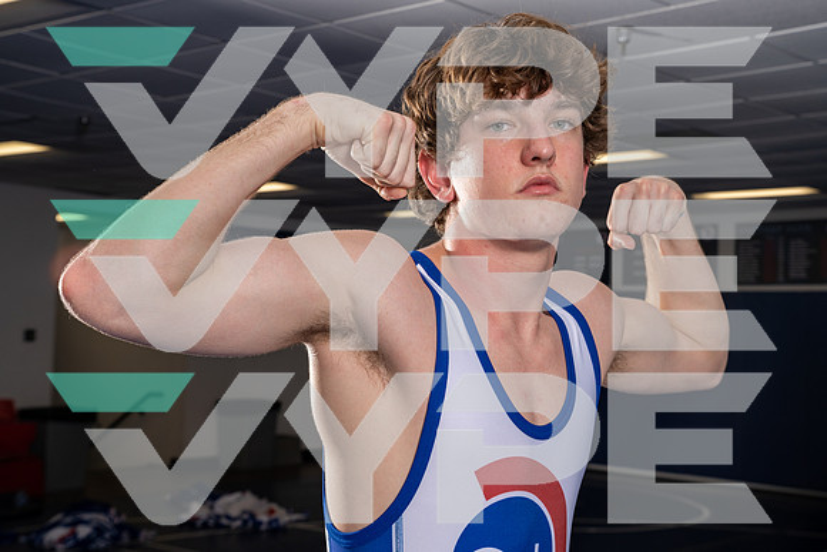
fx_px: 1241
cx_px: 414
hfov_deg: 36.9
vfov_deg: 25.1
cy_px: 276
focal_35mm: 54
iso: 200
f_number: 8
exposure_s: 1/250
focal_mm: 54
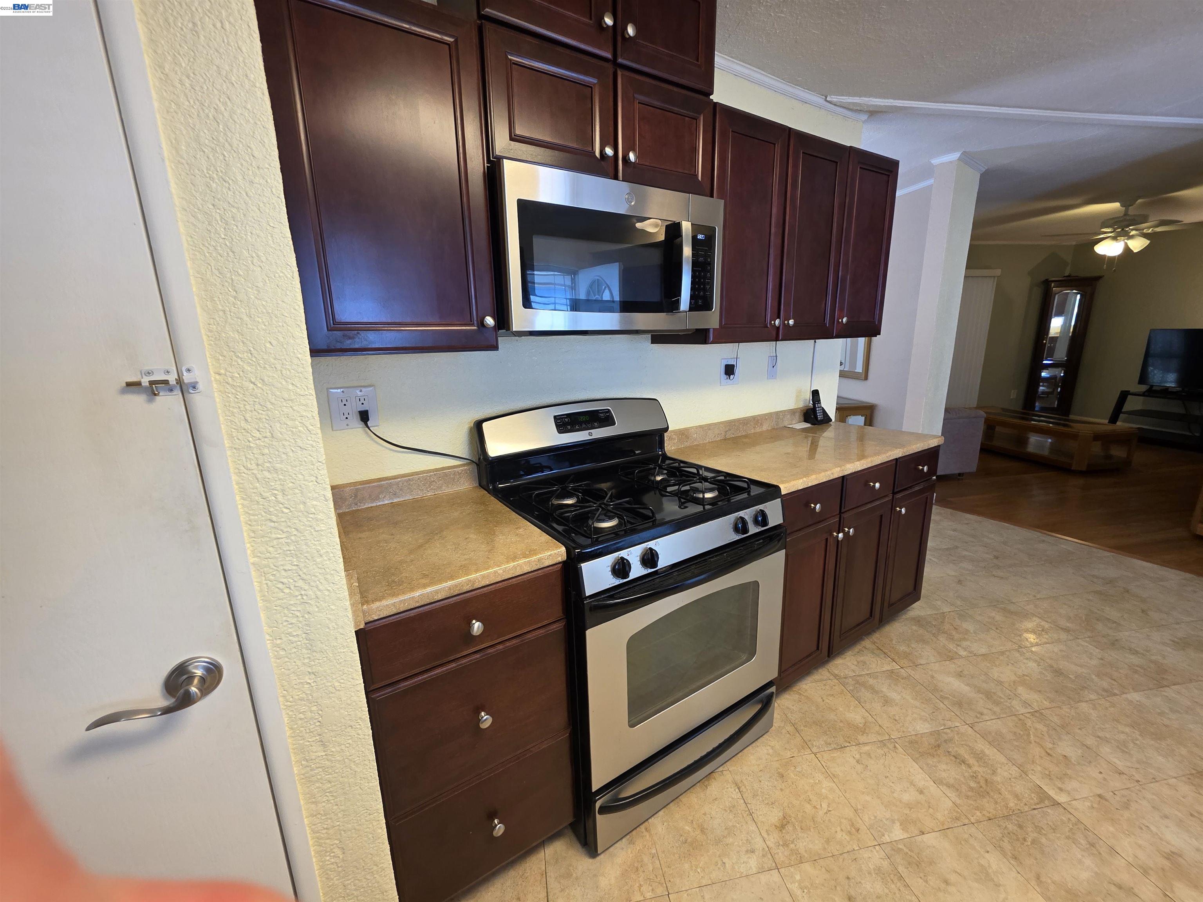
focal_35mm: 13
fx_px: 452
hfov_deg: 106.2
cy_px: 451
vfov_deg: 89.9
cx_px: 602
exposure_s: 1/60
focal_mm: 2.2
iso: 160
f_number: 1.9
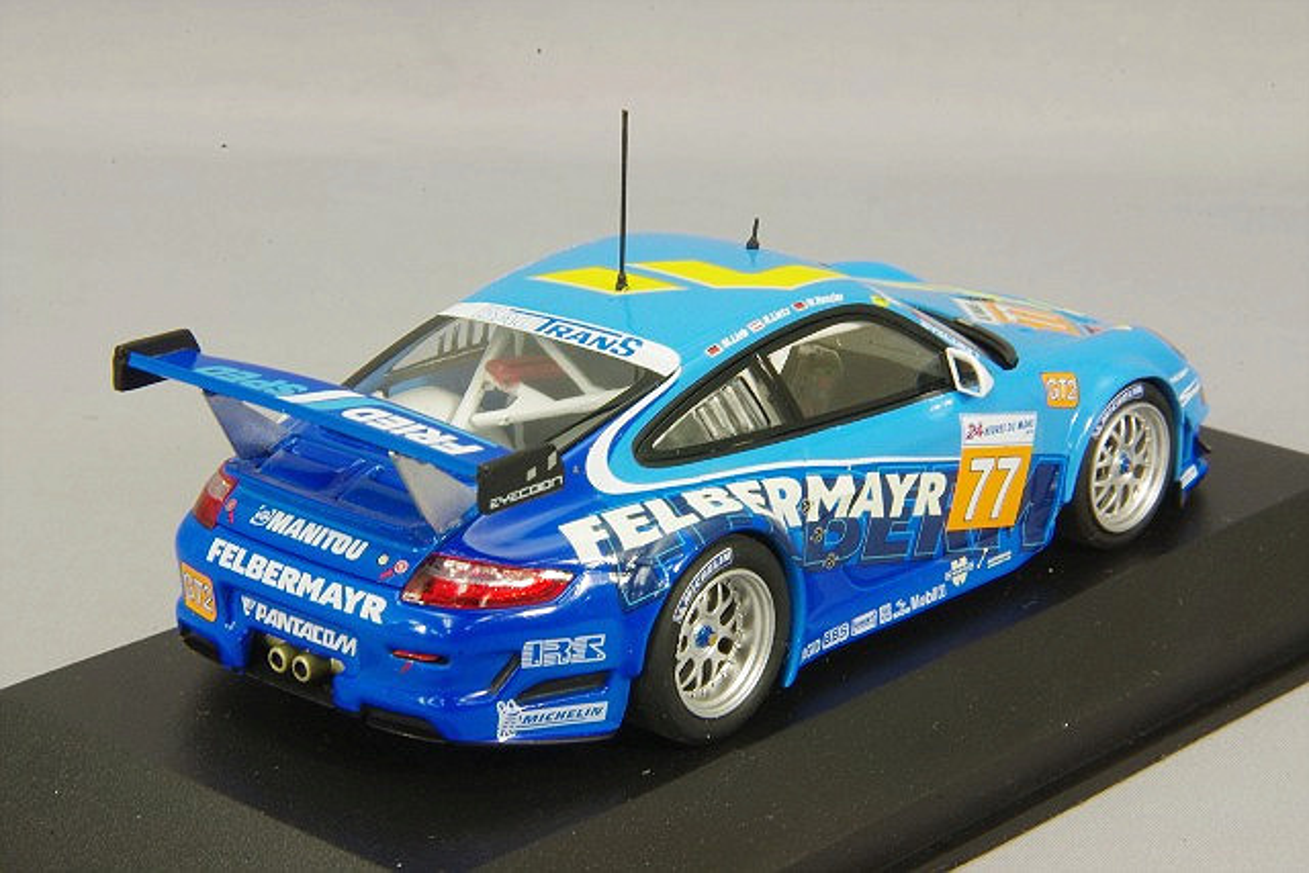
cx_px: 654
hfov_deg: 18.3
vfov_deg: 12.2
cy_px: 436
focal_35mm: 112
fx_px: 4073
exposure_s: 1
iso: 400
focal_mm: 75
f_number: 32
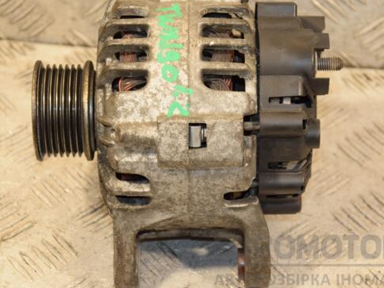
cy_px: 141
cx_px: 199
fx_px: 1586
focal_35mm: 143
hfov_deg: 13.8
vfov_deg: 10.4
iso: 800
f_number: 5.3
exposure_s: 1/125
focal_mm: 80
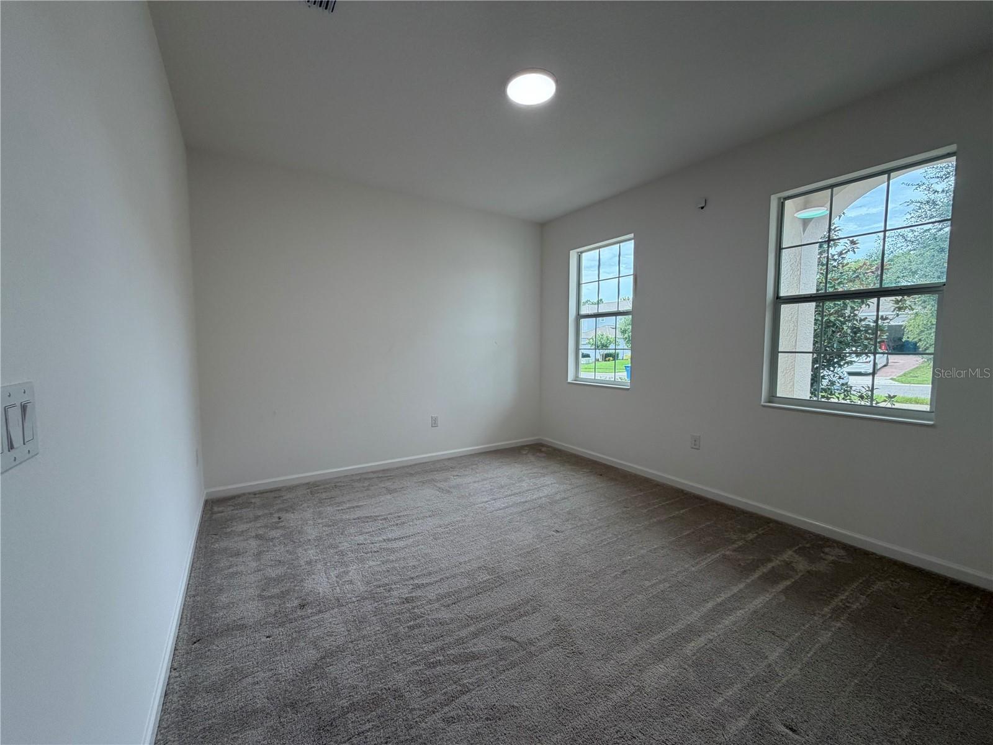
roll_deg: +0.2
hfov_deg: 102.1
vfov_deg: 85.7
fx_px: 402
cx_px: 496
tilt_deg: -5.4
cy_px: 372
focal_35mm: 14
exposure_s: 1/120
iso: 100
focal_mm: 2.22
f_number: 2.2
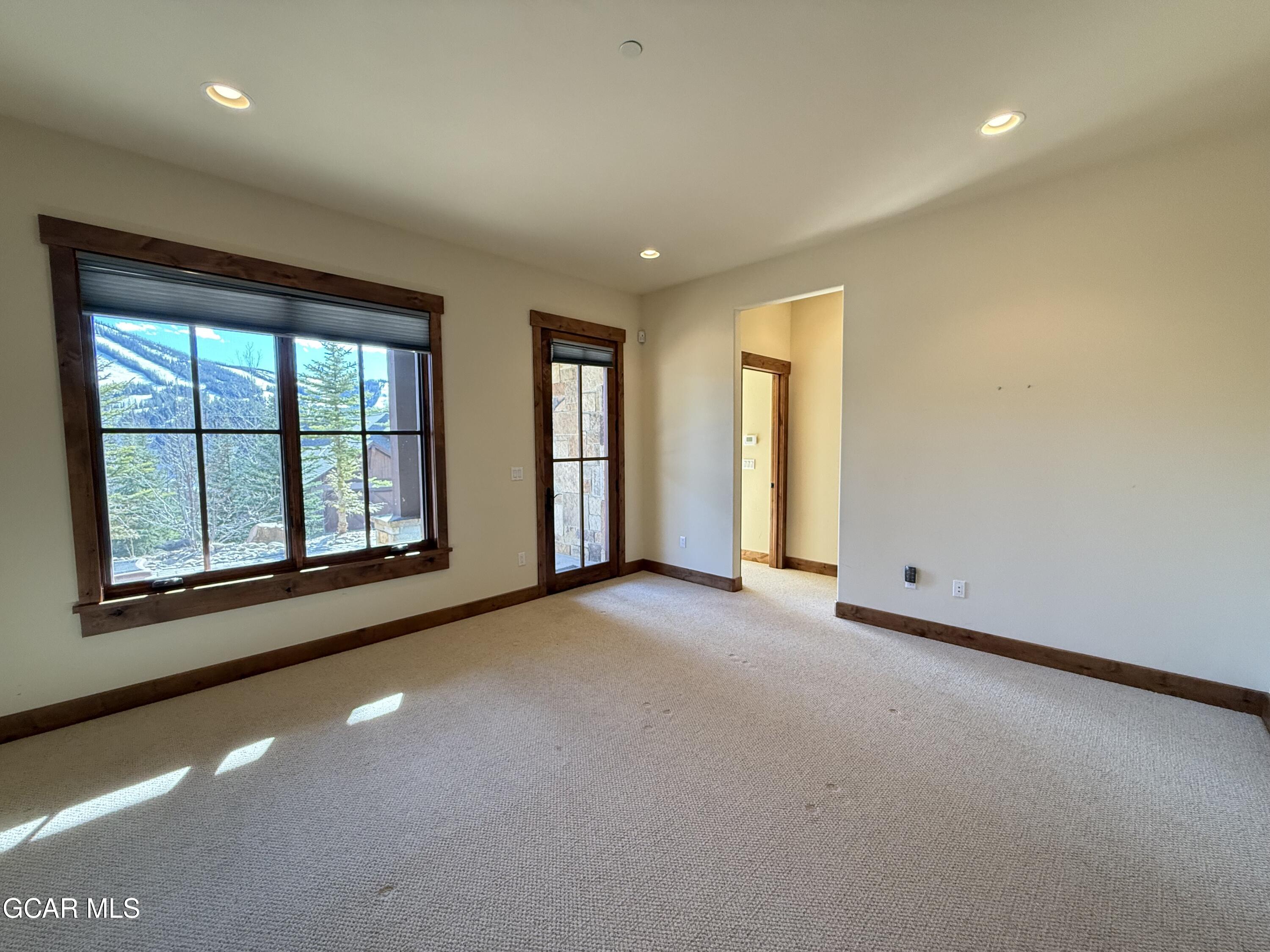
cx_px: 635
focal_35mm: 14
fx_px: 514
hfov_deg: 102.1
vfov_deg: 85.7
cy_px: 476
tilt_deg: -4.0
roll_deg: +0.3
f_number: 2.2
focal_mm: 2.22
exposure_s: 1/120
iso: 320
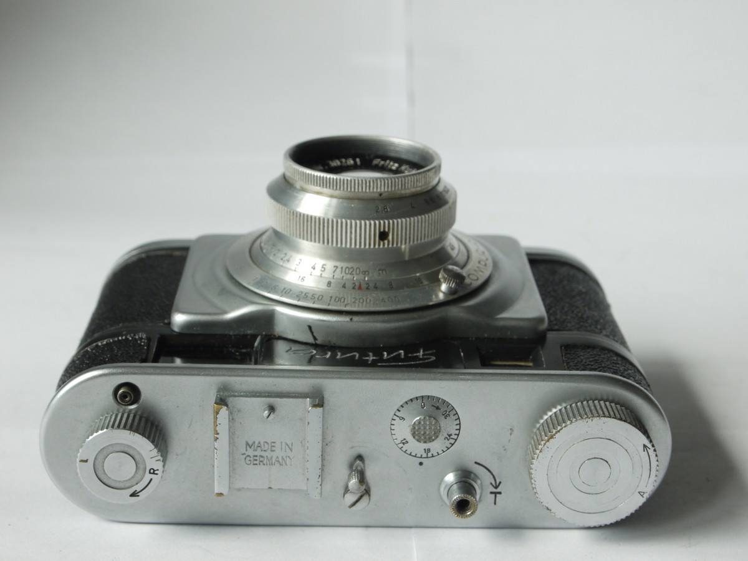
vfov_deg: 22.9
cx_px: 374
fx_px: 1383
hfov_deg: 30.3
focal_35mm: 64
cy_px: 280
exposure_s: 1/15
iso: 400
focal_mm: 32
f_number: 9
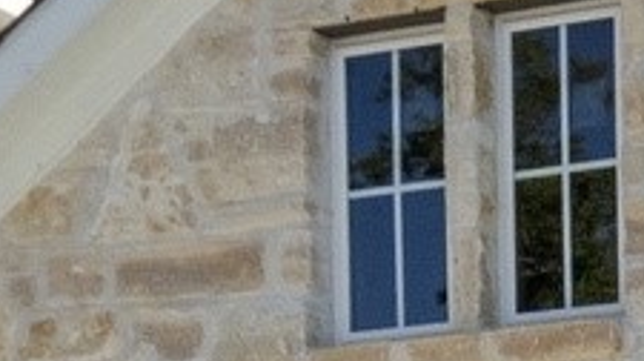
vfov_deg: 4.4
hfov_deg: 7.7
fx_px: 4640
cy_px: 633
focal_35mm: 272
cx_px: 1198
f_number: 8
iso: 400
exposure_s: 1/2000
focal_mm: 24
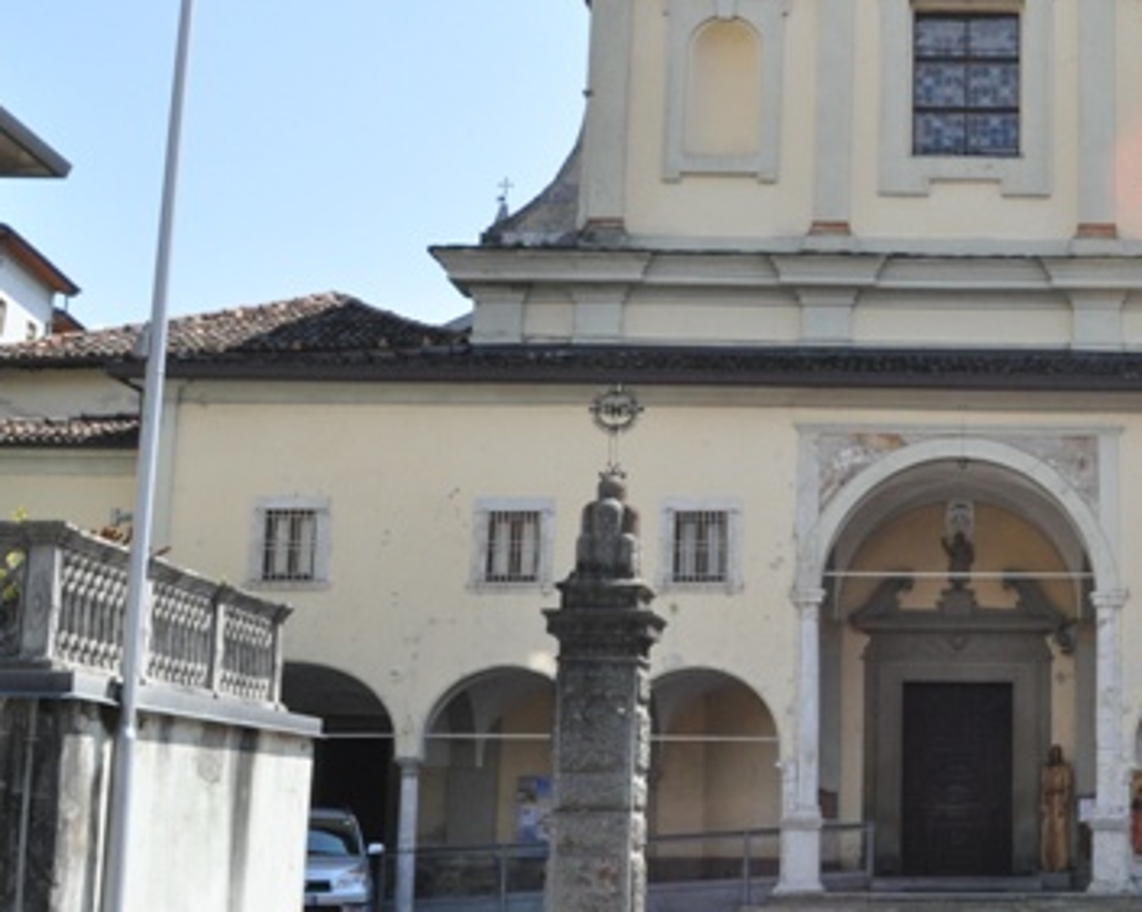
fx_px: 2027
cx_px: 1030
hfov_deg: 30.1
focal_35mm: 60
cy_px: 385
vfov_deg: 25.3
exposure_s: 1/500
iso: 800
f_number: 11
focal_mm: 20
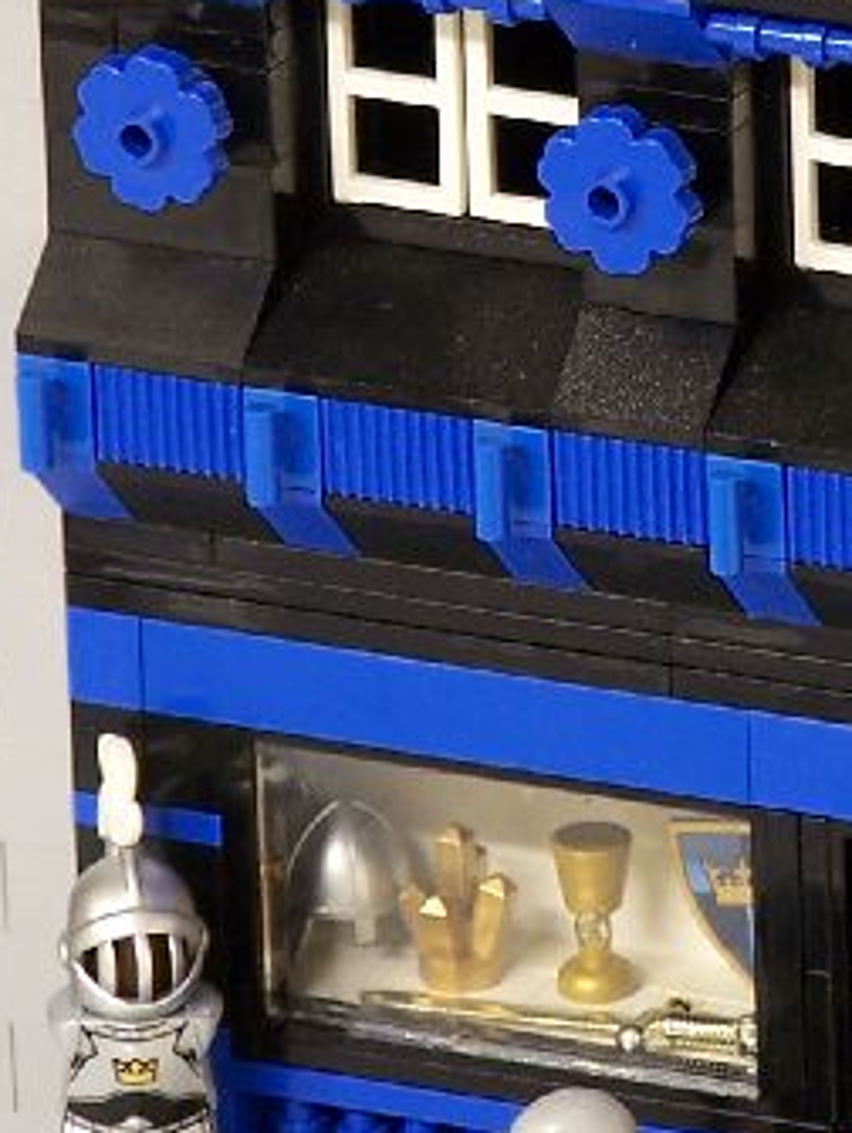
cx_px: 825
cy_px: 193
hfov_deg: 2.9
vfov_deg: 3.8
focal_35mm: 516
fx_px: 16901
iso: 80
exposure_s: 1/2
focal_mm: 28
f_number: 3.2
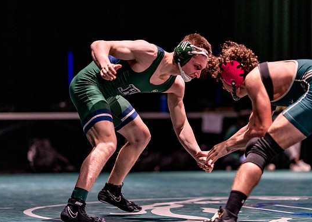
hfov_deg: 13.1
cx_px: 163
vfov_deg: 9.3
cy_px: 107
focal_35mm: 154
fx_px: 1364
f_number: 1.8
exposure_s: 1/800
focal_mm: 135
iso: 2000
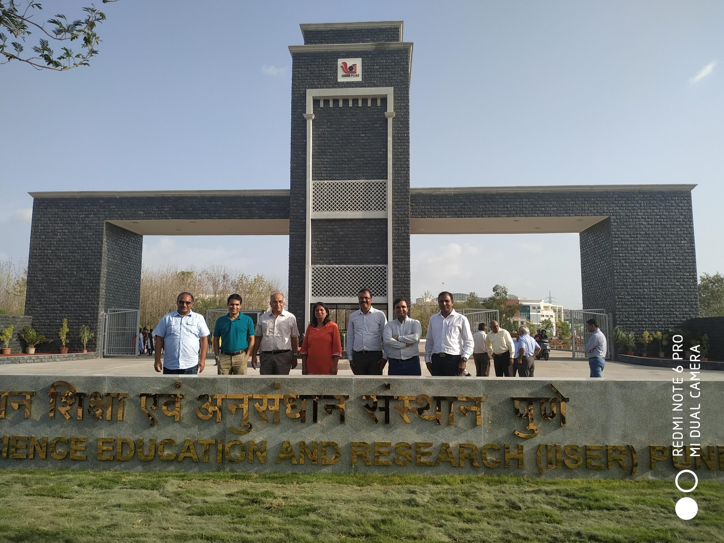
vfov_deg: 56.8
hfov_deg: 71.6
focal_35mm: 24
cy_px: 272
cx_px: 362
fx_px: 502
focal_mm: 3.94
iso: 100
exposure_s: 1/1476
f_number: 1.9
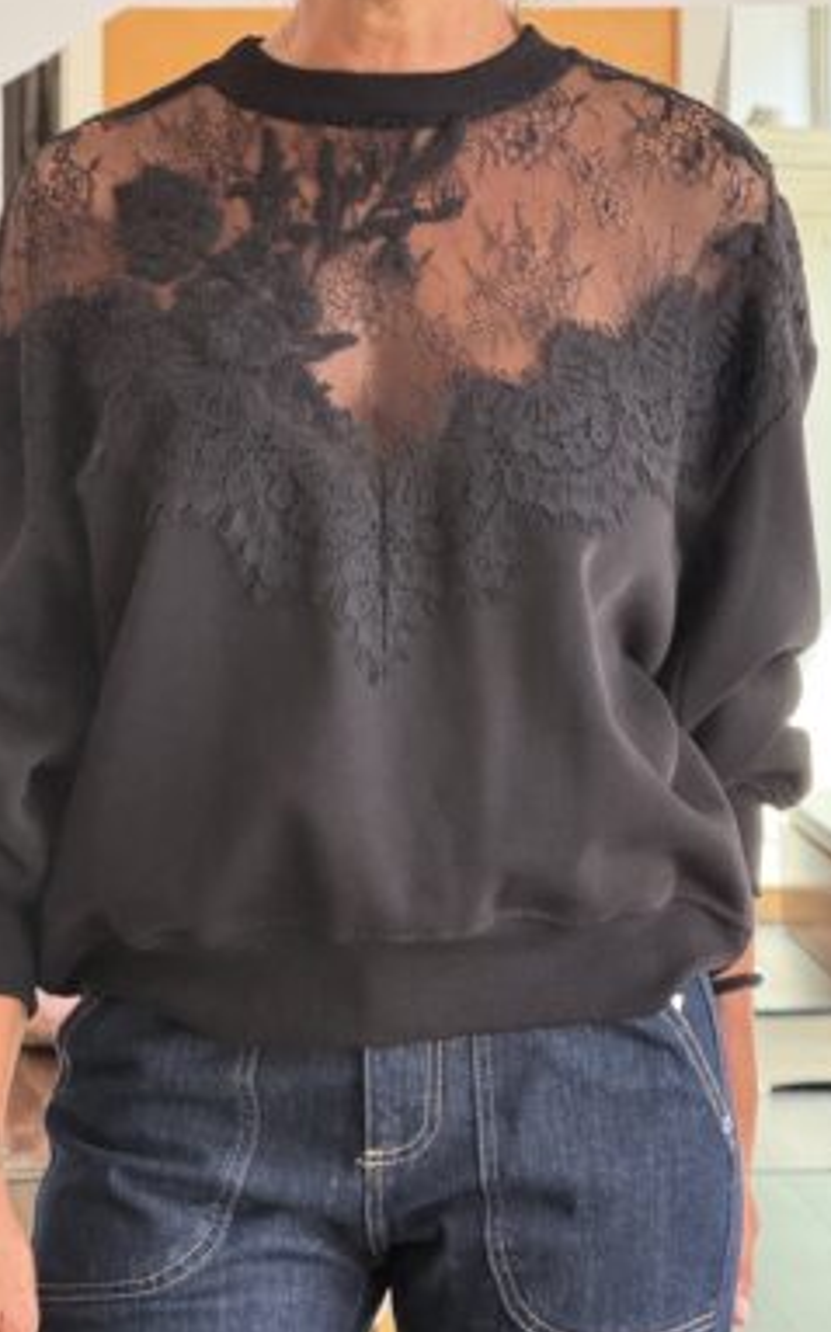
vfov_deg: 15.7
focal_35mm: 133
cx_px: 431
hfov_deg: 9.8
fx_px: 4825
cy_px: 671
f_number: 2.8
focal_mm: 15.66
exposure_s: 1/100
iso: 250
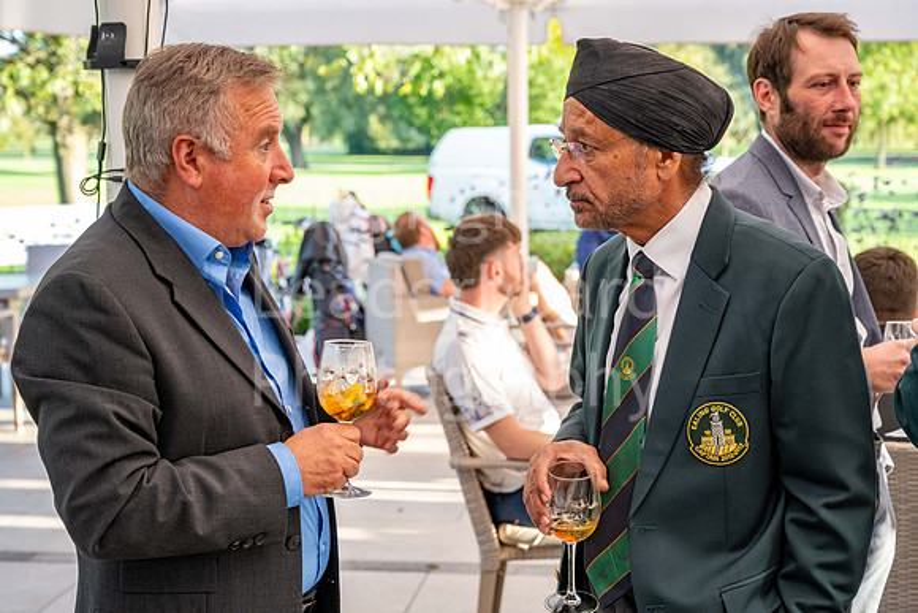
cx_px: 445
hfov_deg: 33.5
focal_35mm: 60
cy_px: 297
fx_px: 1525
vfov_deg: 22.7
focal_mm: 58
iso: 500
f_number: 5.6
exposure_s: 1/100
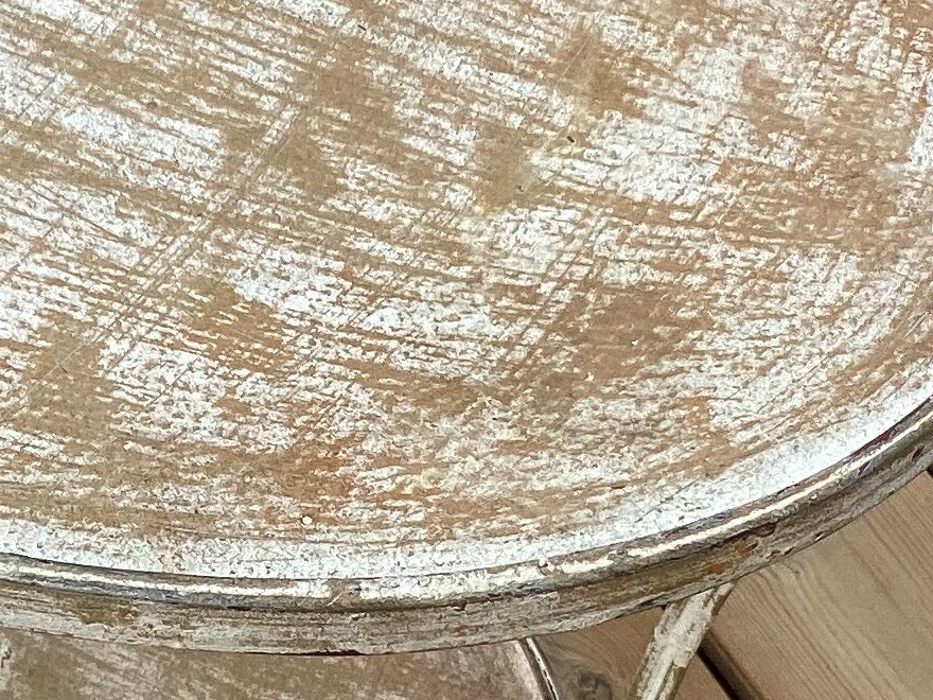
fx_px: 3100
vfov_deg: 12.9
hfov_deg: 17.1
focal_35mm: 115
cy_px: 403
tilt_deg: -53.7
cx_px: 277
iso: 25
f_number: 2.4
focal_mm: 3.3
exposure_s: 1/420
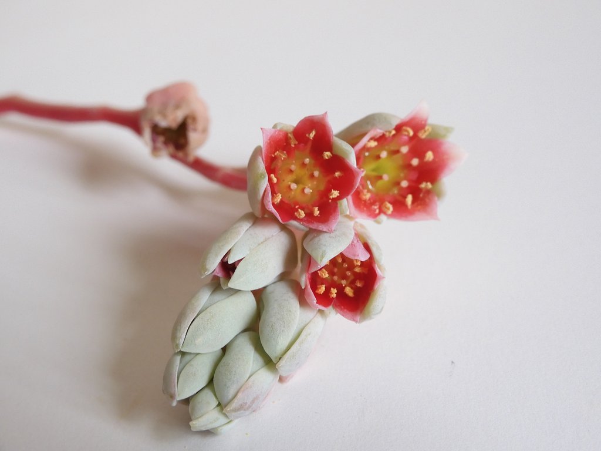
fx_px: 1337
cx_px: 300
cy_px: 226
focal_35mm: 77
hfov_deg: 25.3
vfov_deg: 19.1
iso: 400
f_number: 4.5
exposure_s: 1/60
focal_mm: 13.7
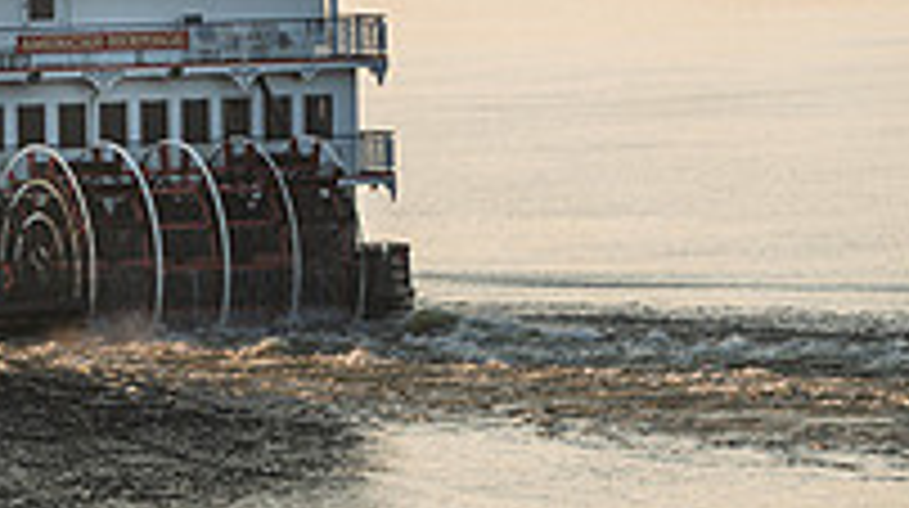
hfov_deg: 3.9
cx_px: -378
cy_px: 97
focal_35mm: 550
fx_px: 13239
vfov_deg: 2.2
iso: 64
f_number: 8
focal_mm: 180
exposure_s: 1/160
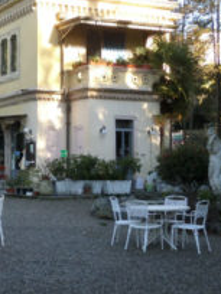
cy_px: 142
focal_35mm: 66
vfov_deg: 29.4
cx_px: -32
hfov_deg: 21.0
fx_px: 562
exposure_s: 1/90
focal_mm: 5.8
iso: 80
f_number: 3.5
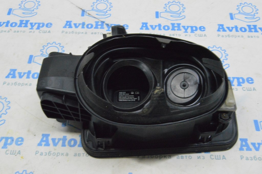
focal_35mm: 42
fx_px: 305
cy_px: 87
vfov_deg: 31.8
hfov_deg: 46.4
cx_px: 131
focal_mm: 28
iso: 6400
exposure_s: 1/20
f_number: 20
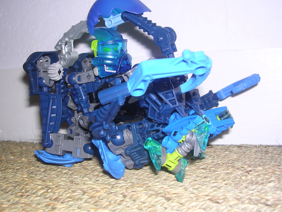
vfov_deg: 35.1
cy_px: 98
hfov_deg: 45.8
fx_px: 334
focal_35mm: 41
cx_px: 135
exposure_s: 1/60.1
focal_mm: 5.8
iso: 100
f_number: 2.8
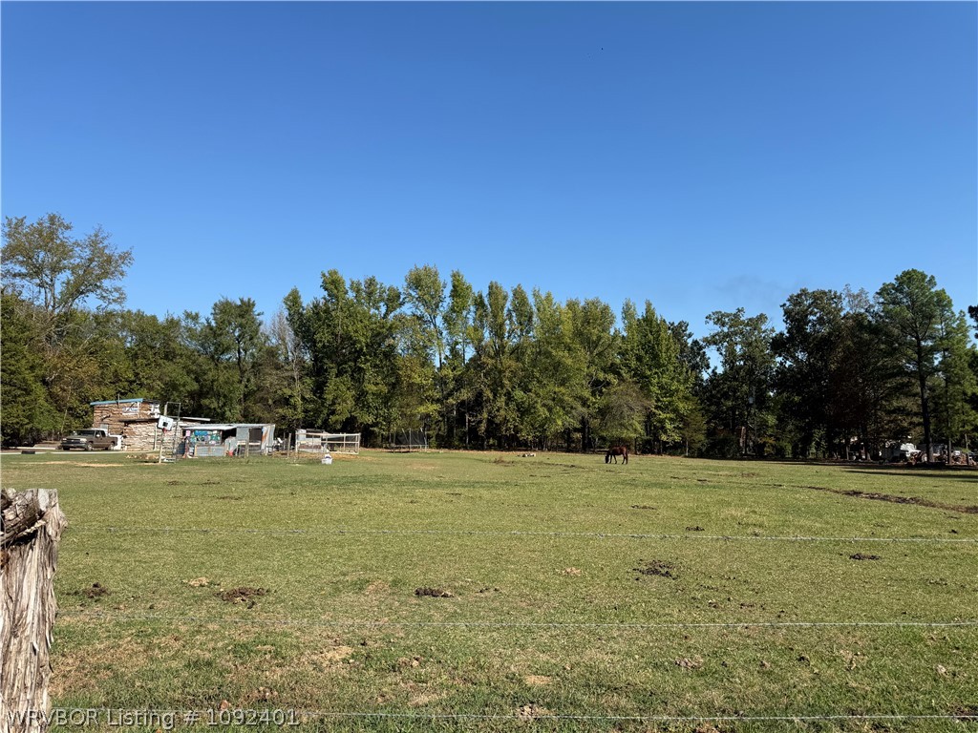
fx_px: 678
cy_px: 366
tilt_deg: +6.6
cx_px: 489
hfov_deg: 71.6
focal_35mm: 24
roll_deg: -0.3
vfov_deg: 56.8
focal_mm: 6.76
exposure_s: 1/3759
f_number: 1.78
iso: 80
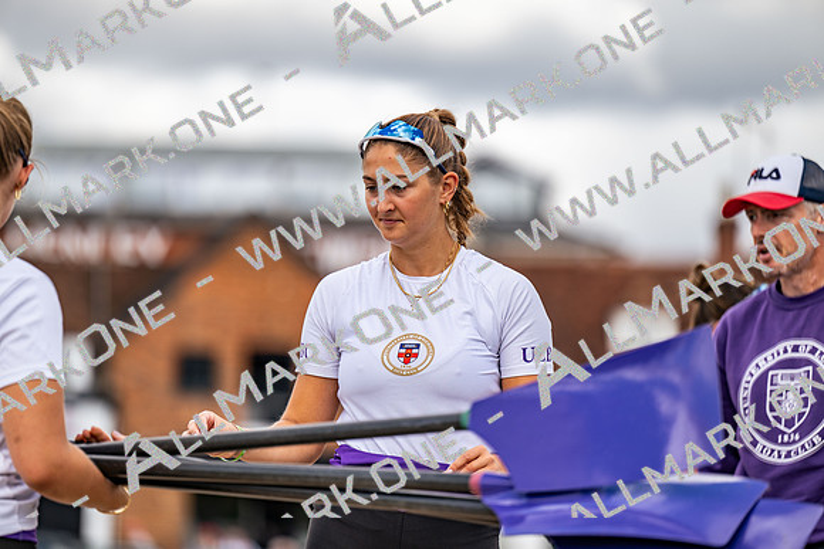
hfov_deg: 10.3
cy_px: 274
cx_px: 412
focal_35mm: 200
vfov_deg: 6.9
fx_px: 4579
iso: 72
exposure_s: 1/1000
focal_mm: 200
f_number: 2.8
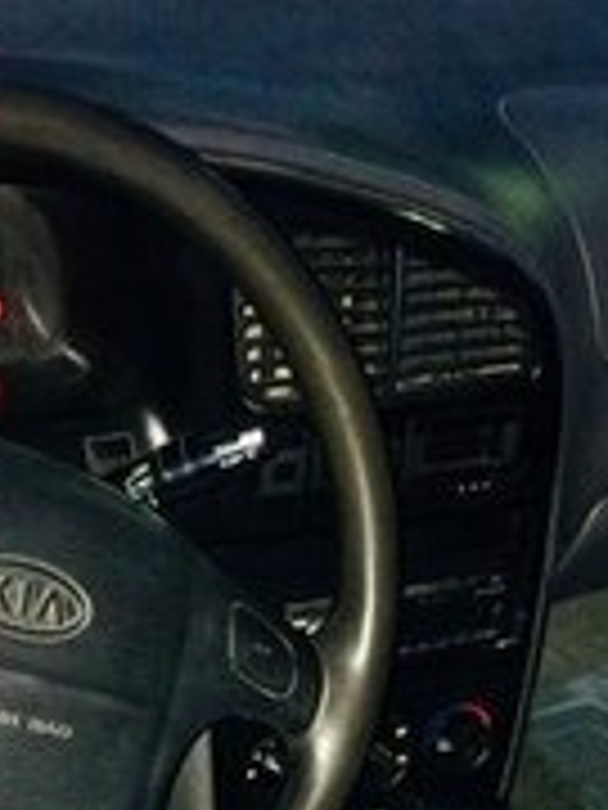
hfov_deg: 18.4
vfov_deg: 22.5
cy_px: 972
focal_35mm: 80
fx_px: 1874
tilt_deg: -43.4
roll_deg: -15.2
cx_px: 266
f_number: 2.2
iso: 160
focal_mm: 4.15
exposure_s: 1/17
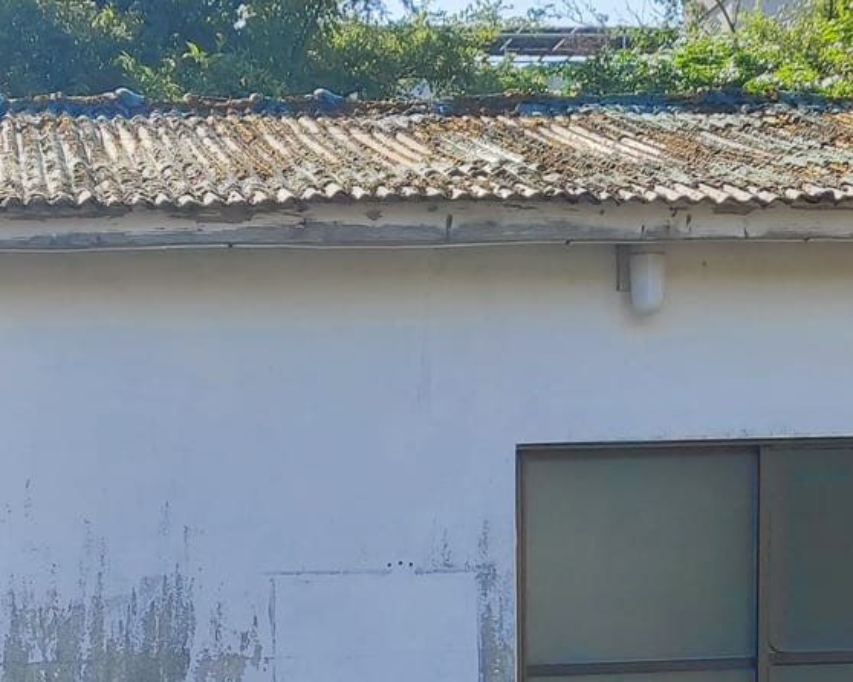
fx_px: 2120
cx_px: 257
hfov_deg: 22.6
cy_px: 855
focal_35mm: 84
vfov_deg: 17.3
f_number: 2
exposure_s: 1/352
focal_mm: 4.58
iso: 50
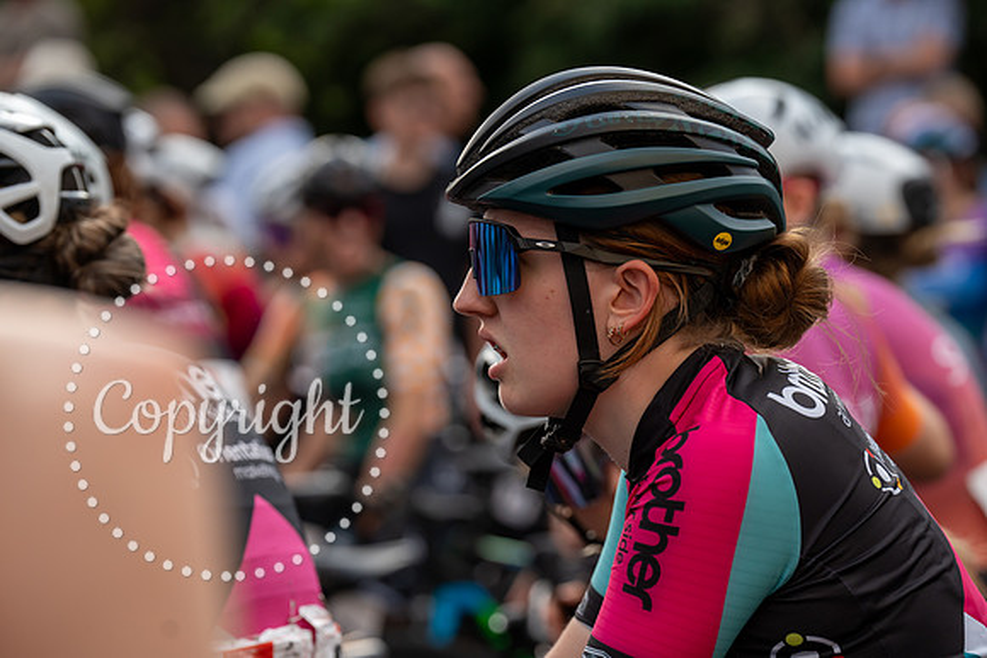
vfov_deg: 9.7
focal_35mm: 141
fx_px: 3866
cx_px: 494
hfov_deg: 14.5
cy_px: 329
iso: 500
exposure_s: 1/1250
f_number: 4.5
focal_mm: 141
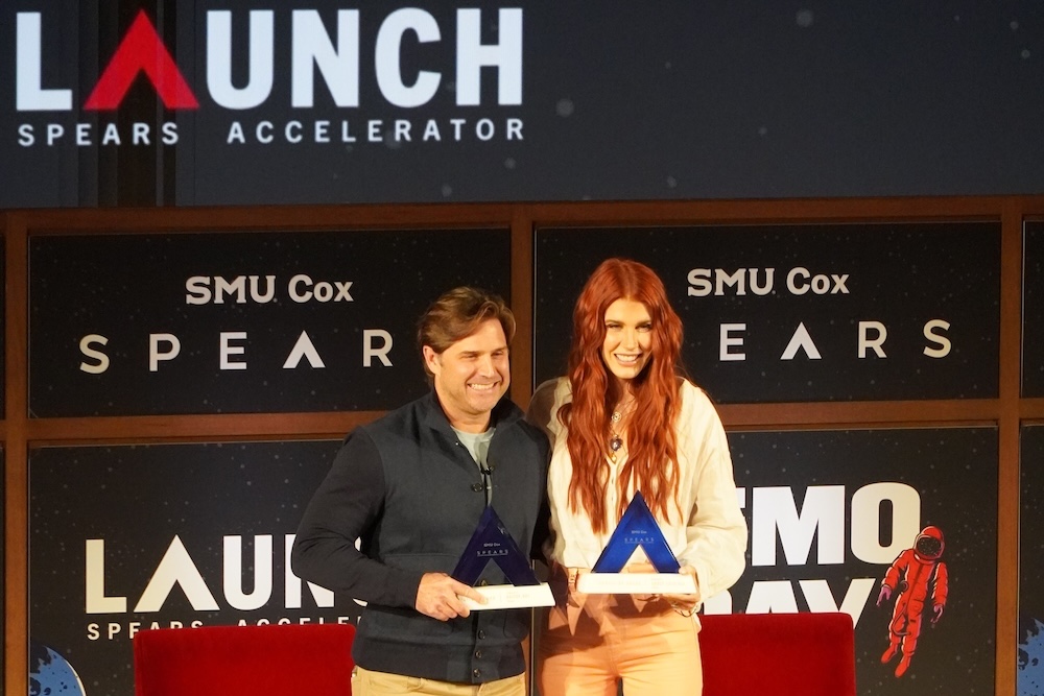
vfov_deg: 6.8
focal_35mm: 202
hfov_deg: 10.2
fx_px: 5873
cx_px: 522
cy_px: 348
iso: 5000
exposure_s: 1/250
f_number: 5.6
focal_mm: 135
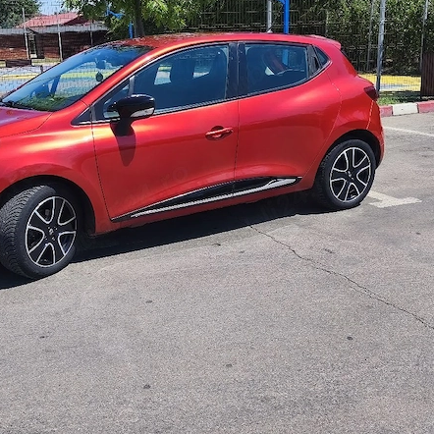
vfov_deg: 40.0
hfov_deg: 39.8
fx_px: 596
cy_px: 217
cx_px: 164
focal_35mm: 42
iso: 50
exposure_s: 1/1250
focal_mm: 6.18
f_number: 1.65
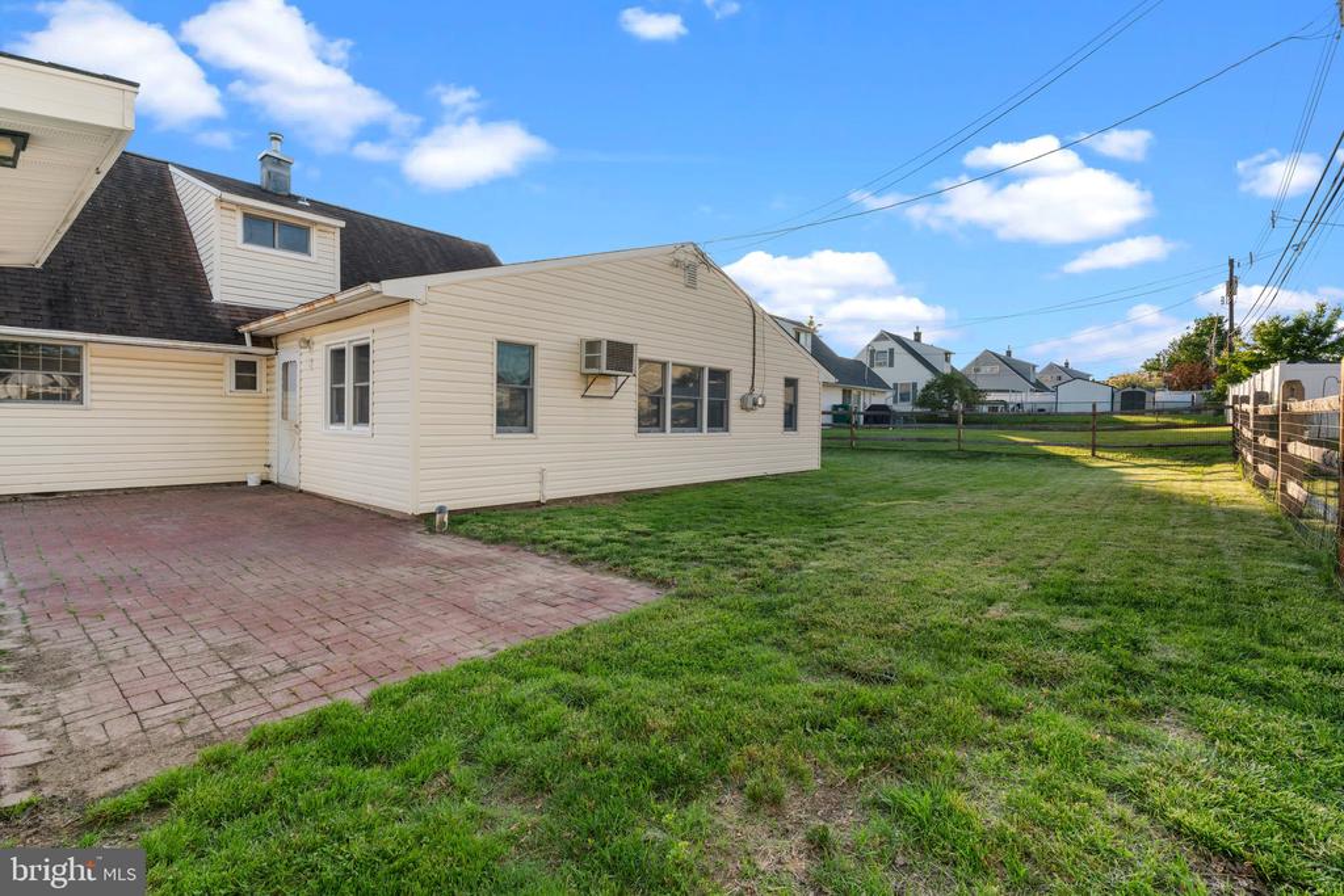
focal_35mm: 16
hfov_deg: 96.7
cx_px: 672
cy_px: 448
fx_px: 597
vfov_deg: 73.8
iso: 640
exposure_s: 1/100
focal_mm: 16
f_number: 11
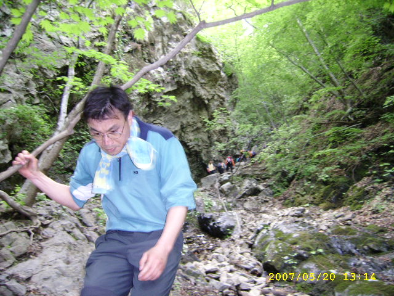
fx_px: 398
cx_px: 197
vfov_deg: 40.7
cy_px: 148
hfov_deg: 52.6
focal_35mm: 35
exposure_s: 1/30
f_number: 2.8
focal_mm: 5.95
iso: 282
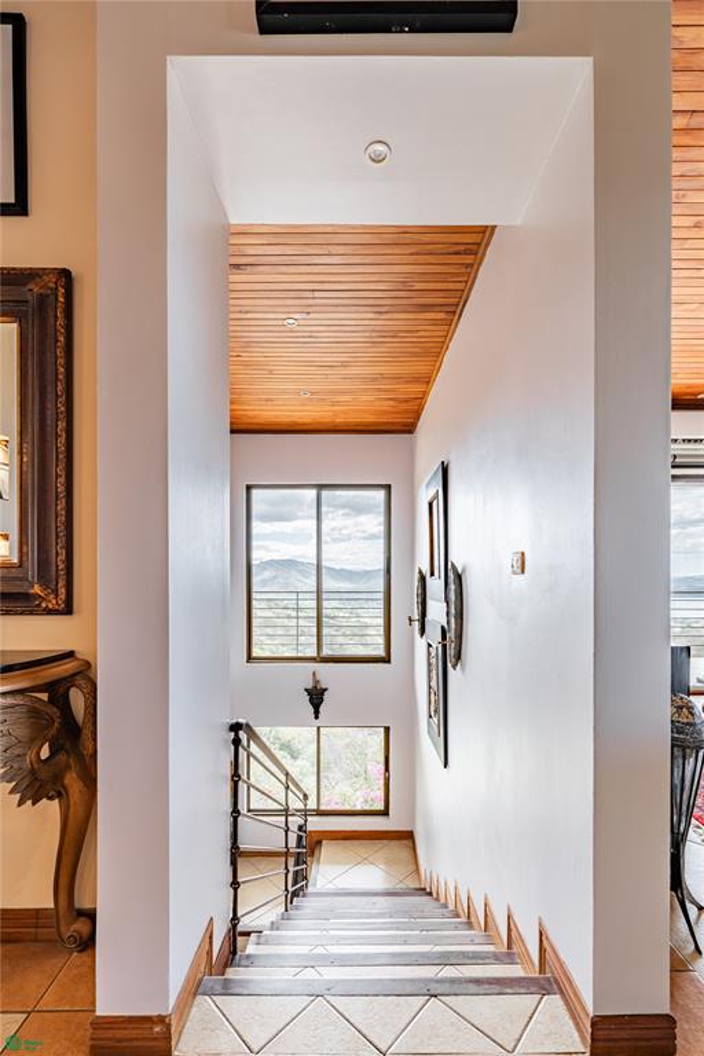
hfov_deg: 81.2
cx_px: 352
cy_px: 528
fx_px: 411
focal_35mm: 14
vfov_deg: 104.3
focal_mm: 14
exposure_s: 1/40
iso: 100
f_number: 8
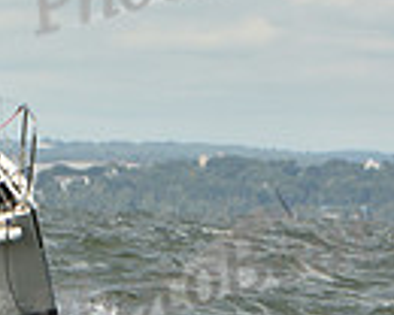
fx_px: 9748
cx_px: -124
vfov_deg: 1.9
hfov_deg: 2.3
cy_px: 156
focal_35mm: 836
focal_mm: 200
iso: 250
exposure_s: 1/800
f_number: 9
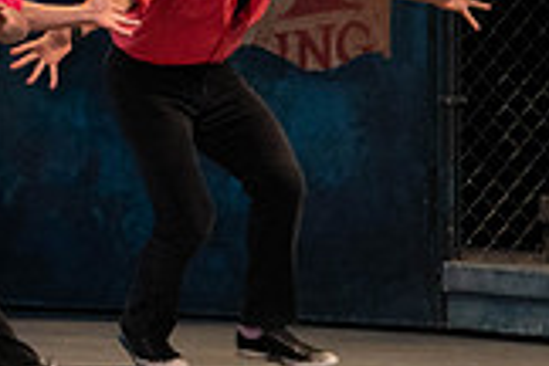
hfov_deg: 3.0
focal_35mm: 688
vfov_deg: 2.0
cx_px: -410
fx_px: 10491
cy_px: -117
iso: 3200
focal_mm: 192
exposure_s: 1/400
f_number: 4.5
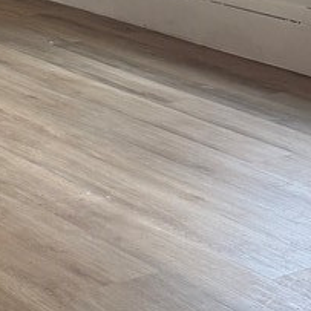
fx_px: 1088
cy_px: -190
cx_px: -204
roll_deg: -0.7
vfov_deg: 14.8
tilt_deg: -3.2
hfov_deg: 14.7
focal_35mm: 107
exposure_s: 1/121
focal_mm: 6.76
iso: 200
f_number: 1.78
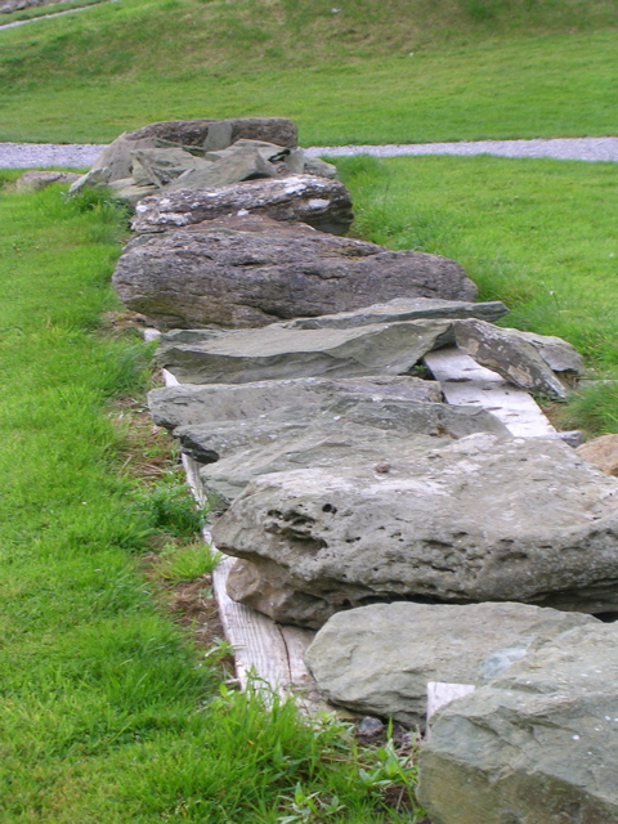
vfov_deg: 17.1
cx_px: 309
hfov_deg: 12.9
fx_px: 2737
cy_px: 412
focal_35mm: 115
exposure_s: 1/95.3
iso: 50
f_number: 4.9
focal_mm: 17.4
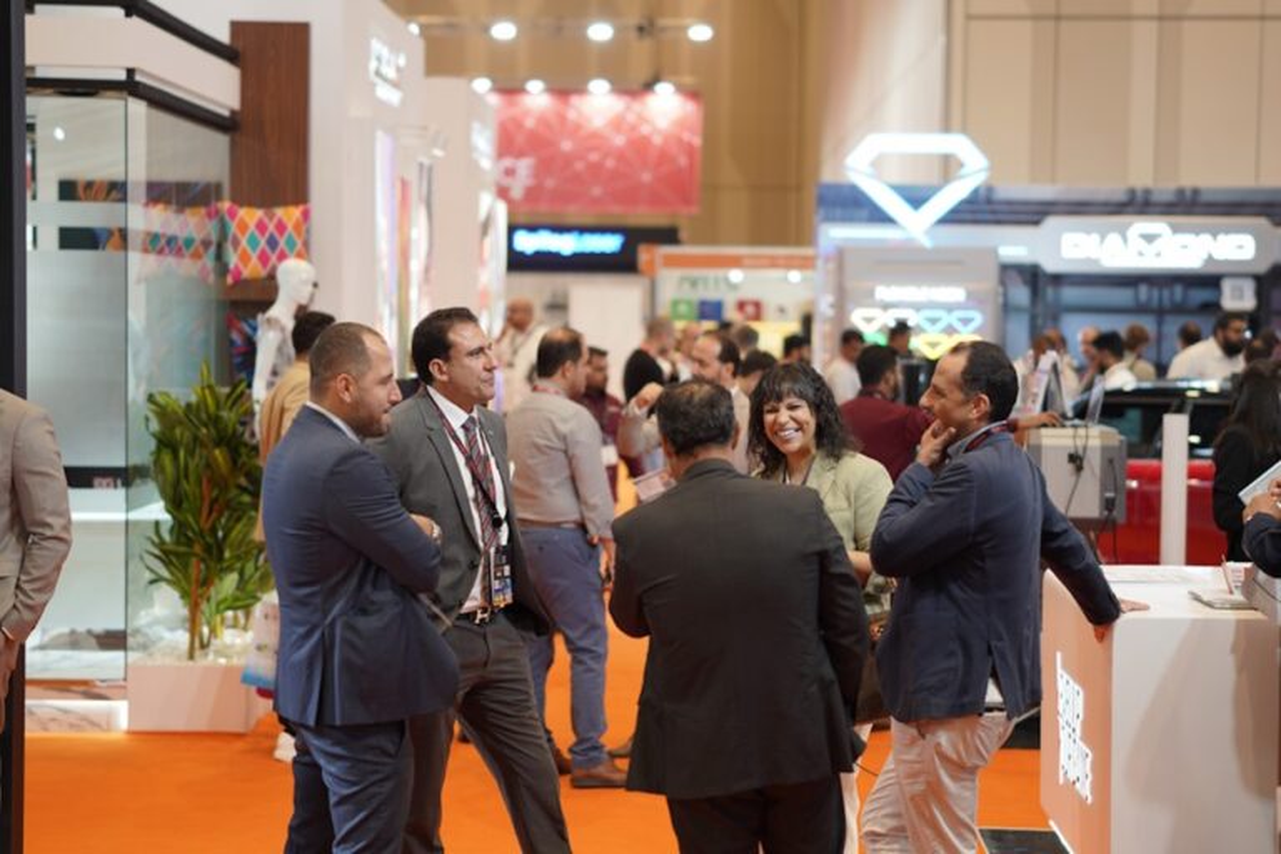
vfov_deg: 18.2
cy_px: 427
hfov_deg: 27.0
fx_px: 2669
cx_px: 640
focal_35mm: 75
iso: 160
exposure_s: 1/160
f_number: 1.4
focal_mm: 50
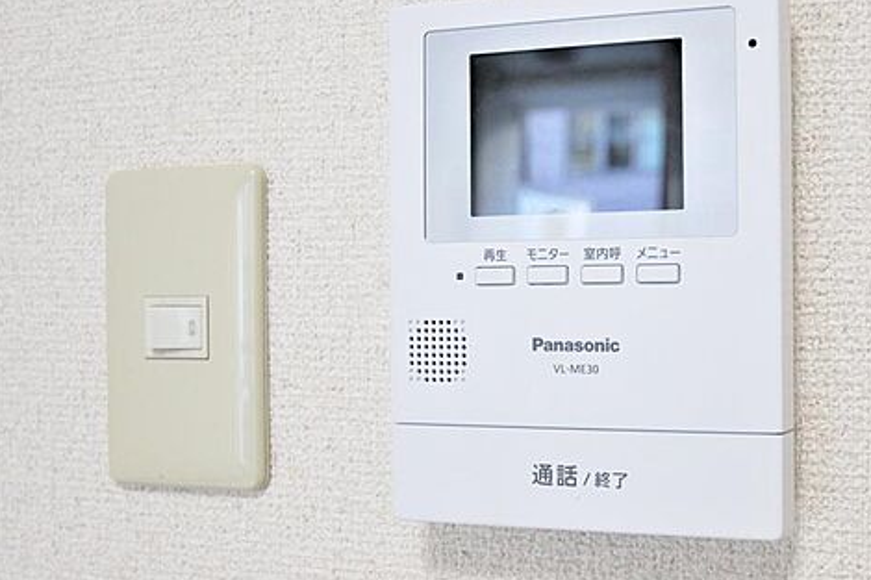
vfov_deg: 27.5
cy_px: 269
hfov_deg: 39.9
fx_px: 1185
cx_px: 584
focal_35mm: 49
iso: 200
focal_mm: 24
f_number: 4.5
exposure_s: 1/40
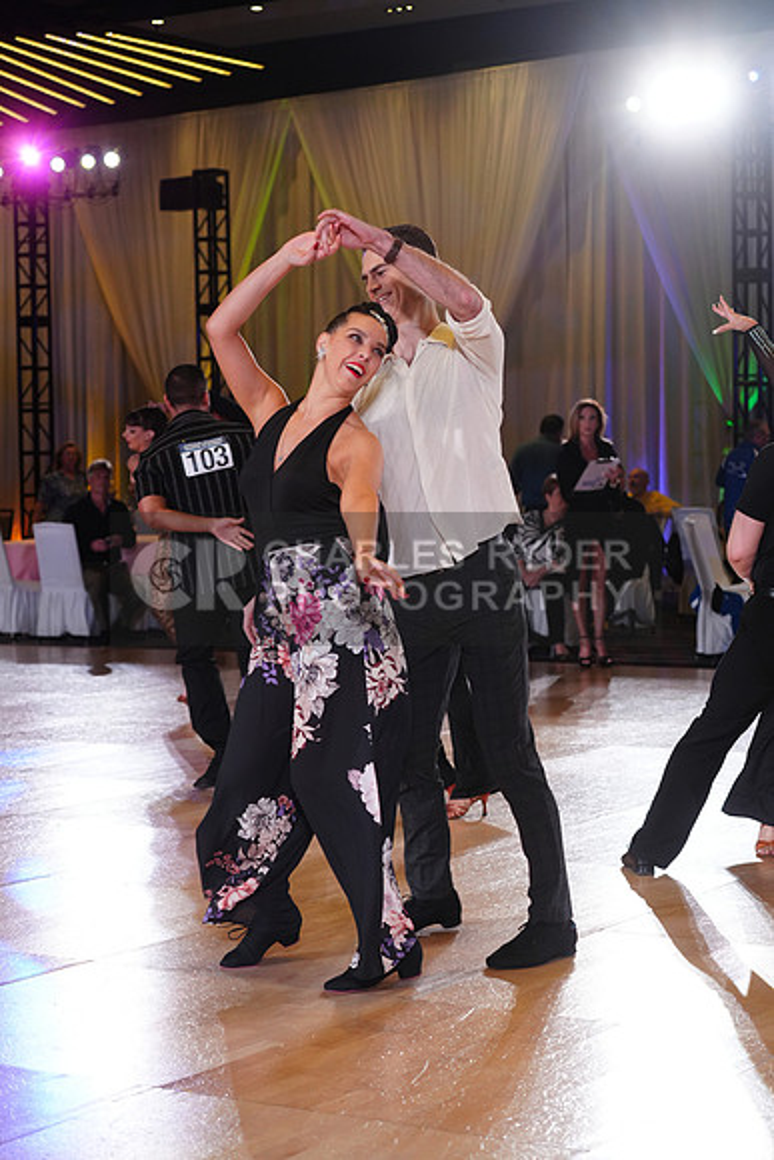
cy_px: 580
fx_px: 2256
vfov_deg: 28.8
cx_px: 387
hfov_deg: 19.5
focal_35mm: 70
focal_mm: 70
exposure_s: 1/400
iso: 1250
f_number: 4
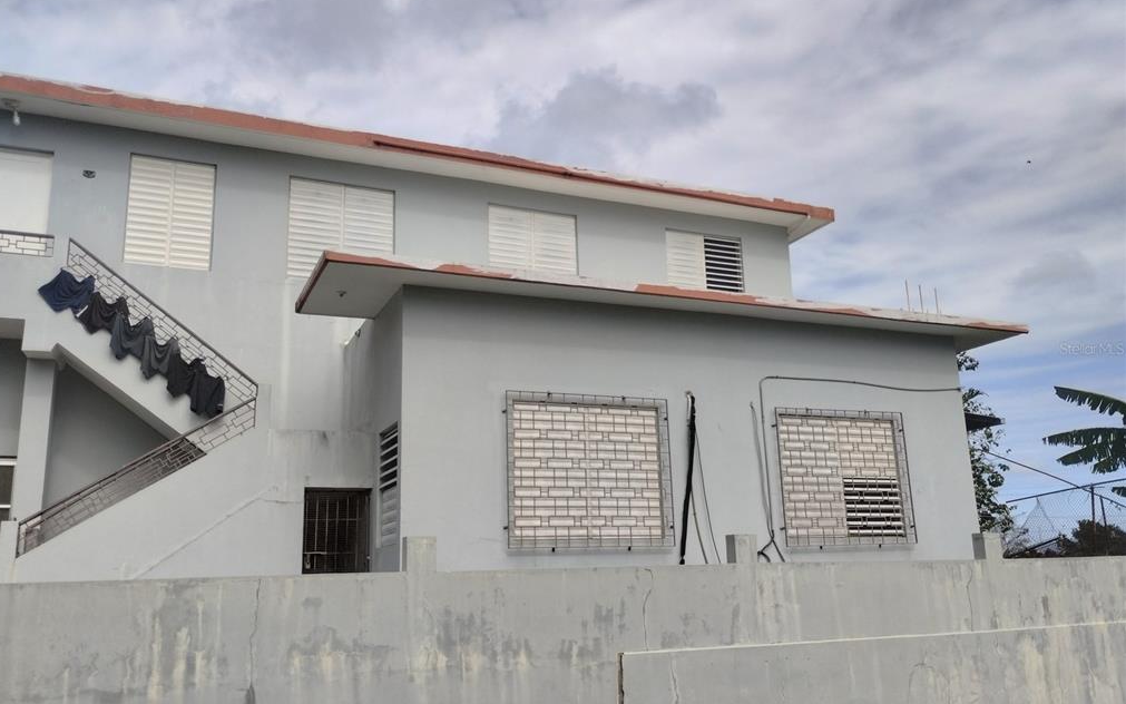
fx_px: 921
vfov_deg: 41.8
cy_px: 349
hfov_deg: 62.9
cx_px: 559
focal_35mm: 30
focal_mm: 4.27
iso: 100
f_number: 1.8
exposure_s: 1/912
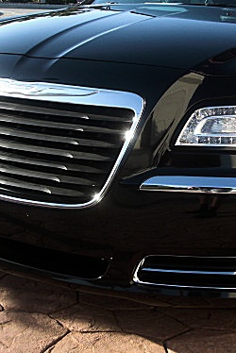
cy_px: 149
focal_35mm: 64
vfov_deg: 31.3
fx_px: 628
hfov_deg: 21.1
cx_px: 174
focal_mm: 6.3
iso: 50
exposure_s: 1/250
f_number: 2.8
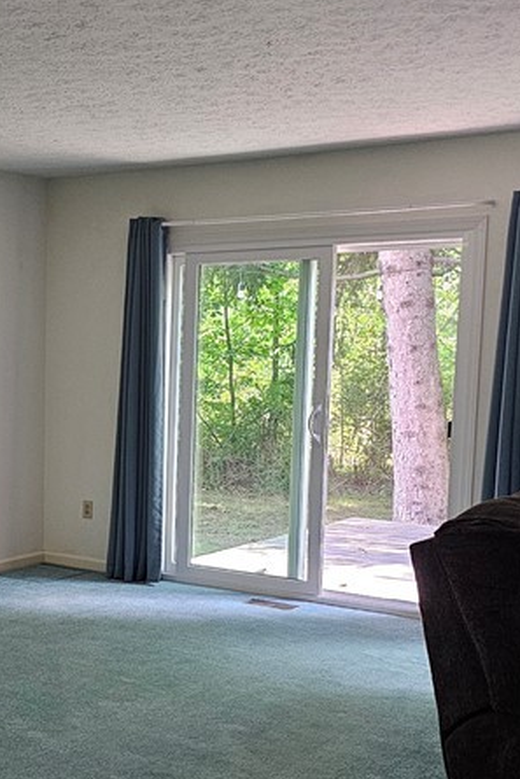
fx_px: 1191
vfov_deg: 36.1
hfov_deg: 23.4
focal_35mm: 55
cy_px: 476
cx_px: -19
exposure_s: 1/120
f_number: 1.7
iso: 500
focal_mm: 6.3
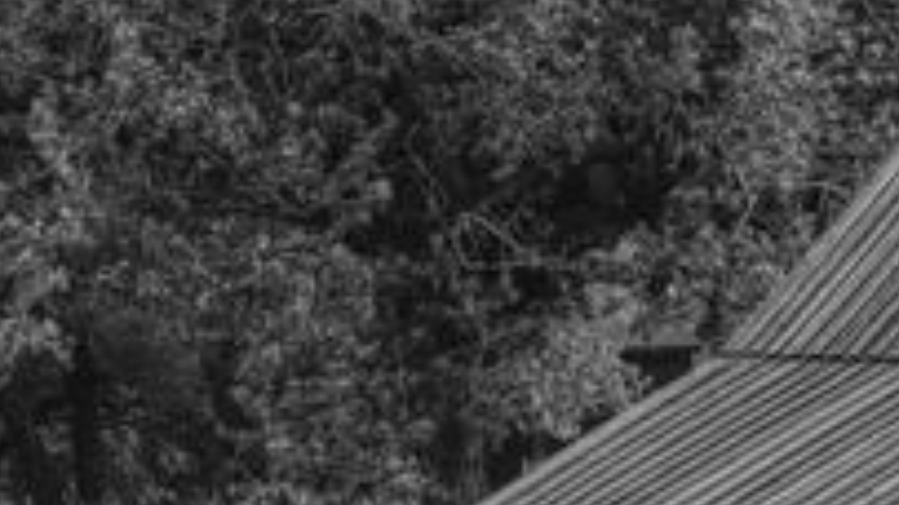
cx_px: 1643
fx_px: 9055
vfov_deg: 3.2
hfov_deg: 5.6
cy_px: -704
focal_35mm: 380
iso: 320
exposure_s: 1/100
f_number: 9
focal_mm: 49
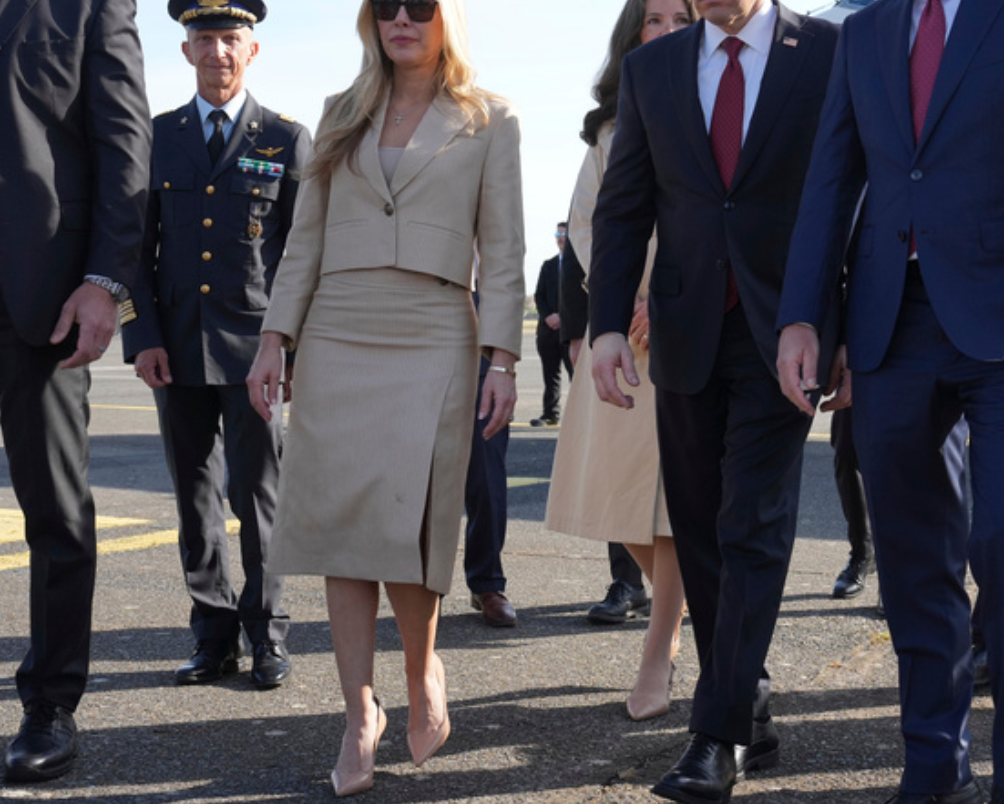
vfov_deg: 24.9
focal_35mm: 61
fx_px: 1813
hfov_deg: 30.7
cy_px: 310
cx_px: 689
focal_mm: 35
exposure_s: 1/1000
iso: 500
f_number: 5.6
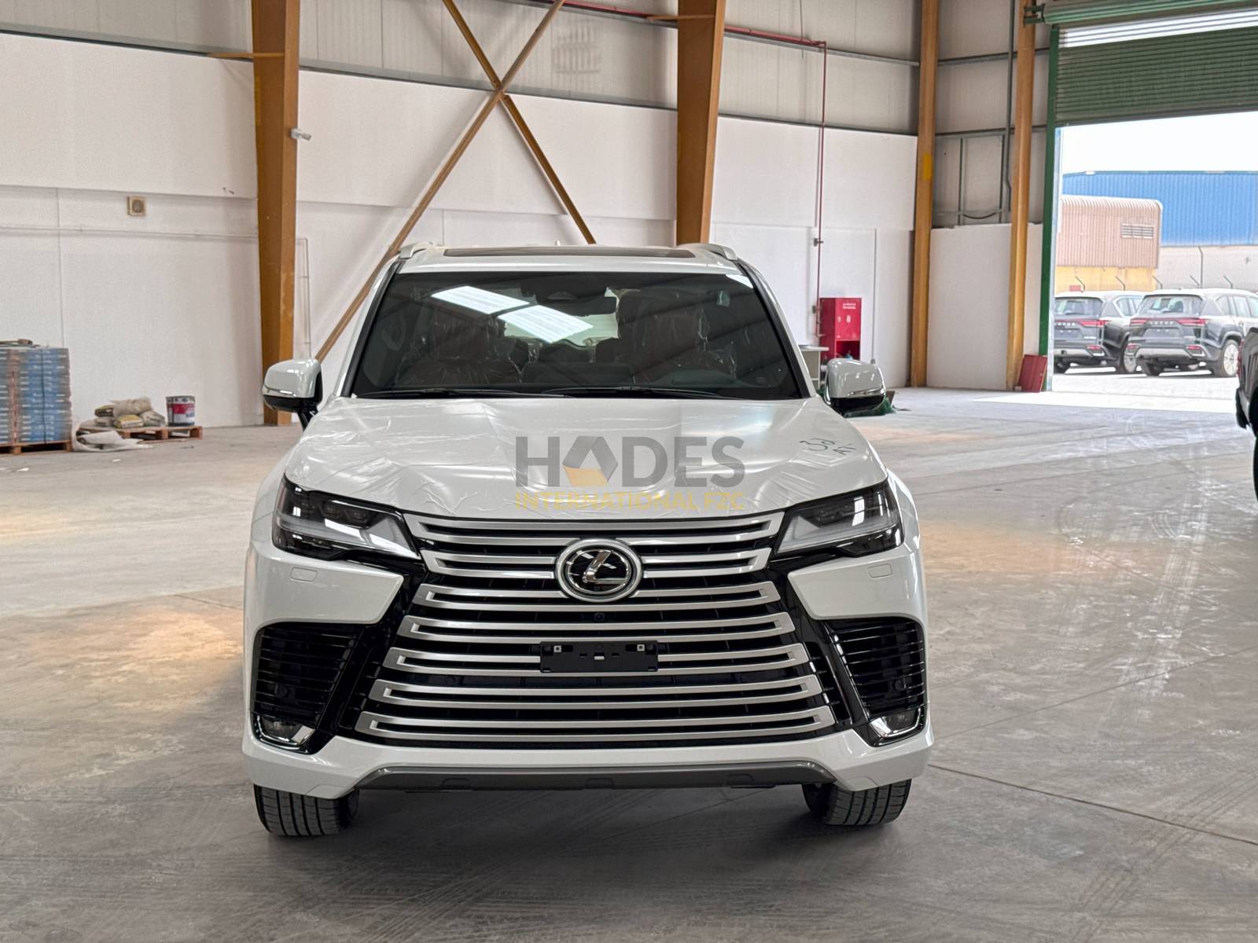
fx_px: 1744
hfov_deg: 39.7
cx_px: 629
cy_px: 472
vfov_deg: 30.3
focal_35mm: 48
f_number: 1.78
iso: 64
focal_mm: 6.76
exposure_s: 1/422
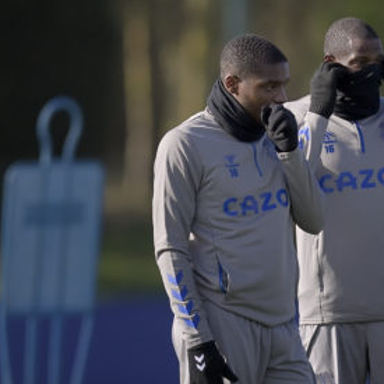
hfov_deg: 1.8
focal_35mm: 949
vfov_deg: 1.8
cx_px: 412
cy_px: 320
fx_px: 11910
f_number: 3.5
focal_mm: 400
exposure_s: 1/2500
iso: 200
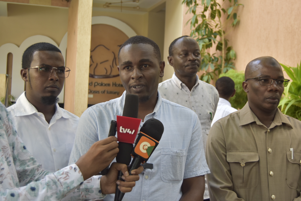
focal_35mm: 48
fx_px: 401
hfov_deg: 41.1
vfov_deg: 28.1
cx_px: 150
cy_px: 100
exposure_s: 1/100
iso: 400
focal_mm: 32
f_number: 5
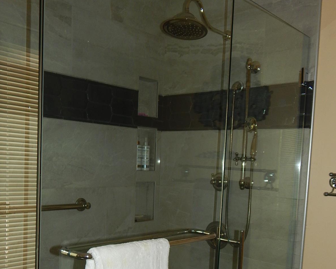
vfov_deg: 35.7
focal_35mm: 41
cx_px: 170
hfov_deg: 44.8
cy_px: 202
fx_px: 408
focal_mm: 5.6
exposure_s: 1/30
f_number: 3.2
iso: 200
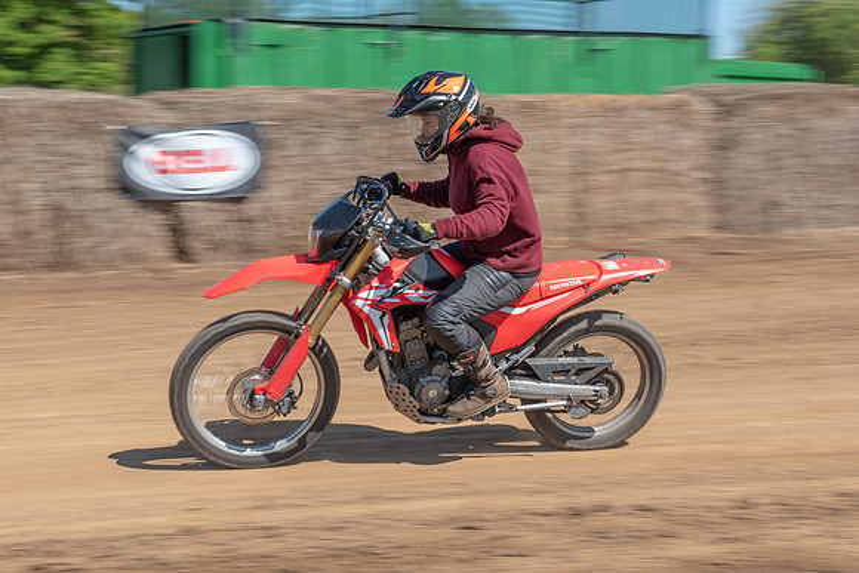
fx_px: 1779
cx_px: 430
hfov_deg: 27.1
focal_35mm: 75
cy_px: 286
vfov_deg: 18.3
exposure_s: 1/160
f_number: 8
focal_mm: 70
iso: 100
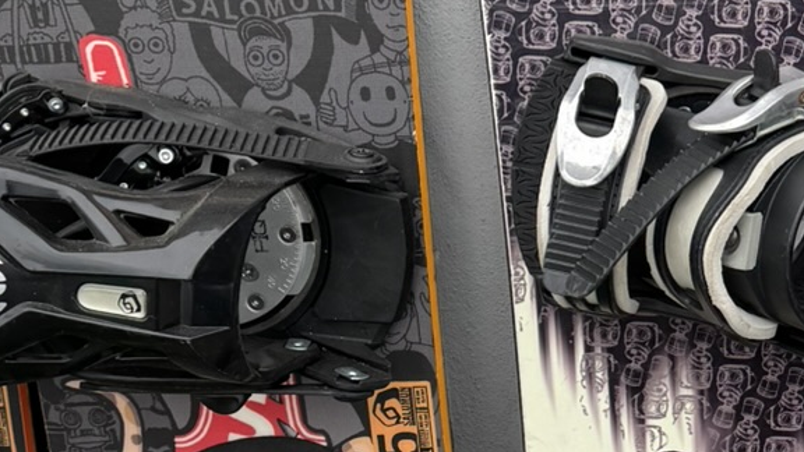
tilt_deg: -29.4
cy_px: 391
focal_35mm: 93
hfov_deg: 21.9
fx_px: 1983
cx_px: 854
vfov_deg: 12.9
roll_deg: +0.1
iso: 80
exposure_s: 1/693
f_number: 1.78
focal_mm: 6.76
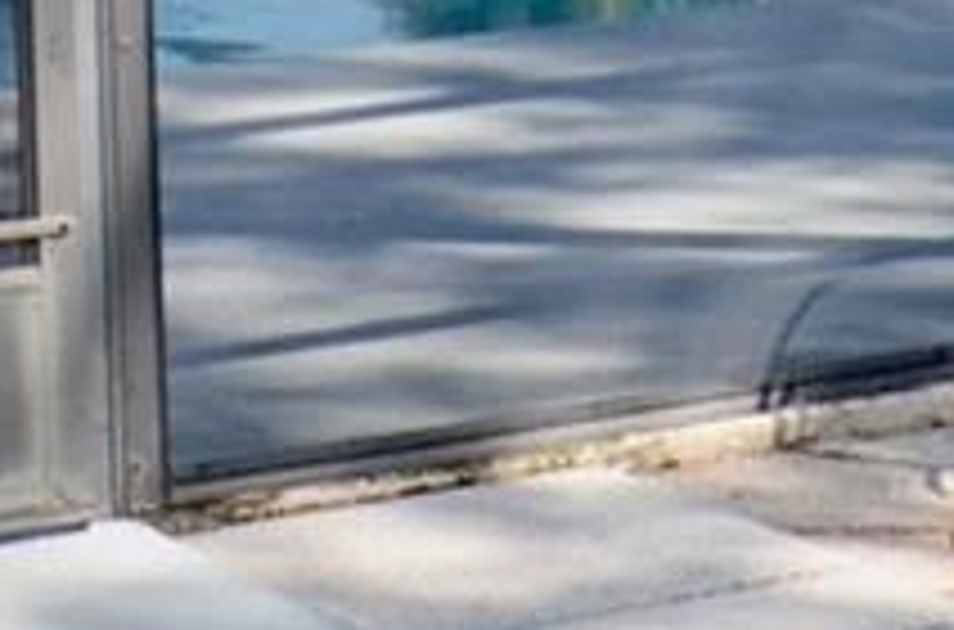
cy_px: -430
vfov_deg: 6.6
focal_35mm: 204
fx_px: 5390
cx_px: 1832
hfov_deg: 9.5
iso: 100
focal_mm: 18
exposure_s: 1/250
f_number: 5.6
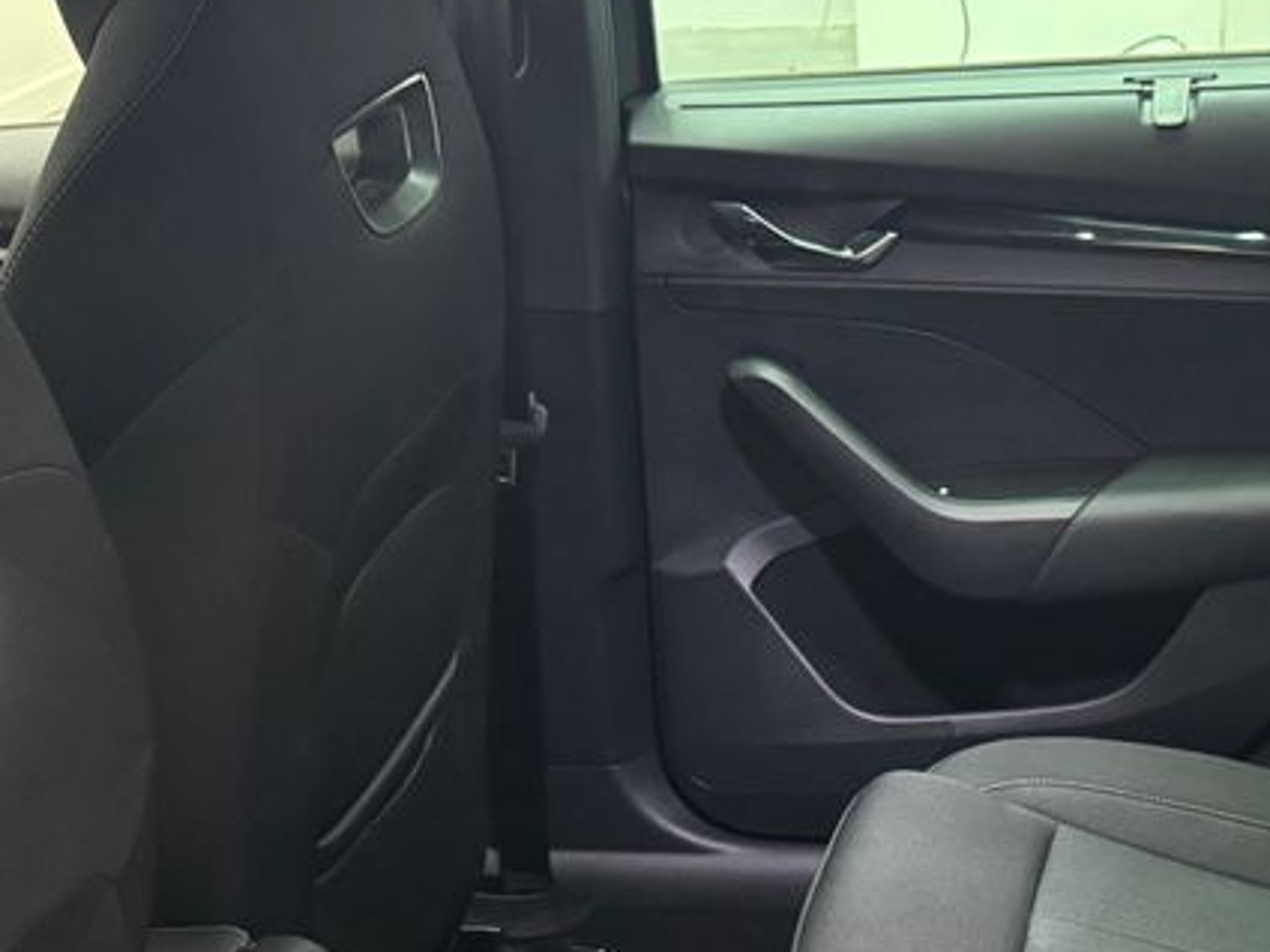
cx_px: 1003
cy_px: 1108
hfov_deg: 32.4
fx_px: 2128
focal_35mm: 58
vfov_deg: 23.3
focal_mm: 6.76
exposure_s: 1/33
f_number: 1.78
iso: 800
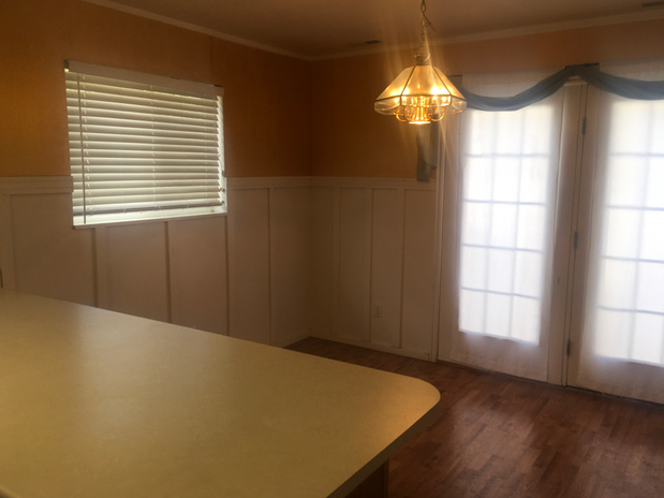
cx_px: 323
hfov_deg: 60.0
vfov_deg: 46.8
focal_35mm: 30
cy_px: 251
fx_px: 575
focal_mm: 4.15
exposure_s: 1/60
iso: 25
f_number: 2.2
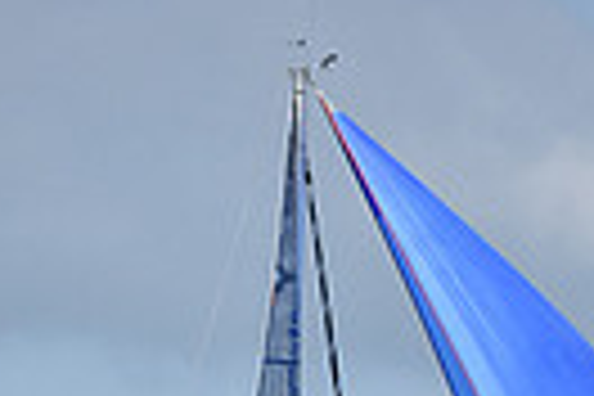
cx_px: 151
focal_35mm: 660
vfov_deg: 2.1
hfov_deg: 3.1
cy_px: 1287
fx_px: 10889
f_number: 3.5
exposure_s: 1/8000
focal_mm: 150
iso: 320
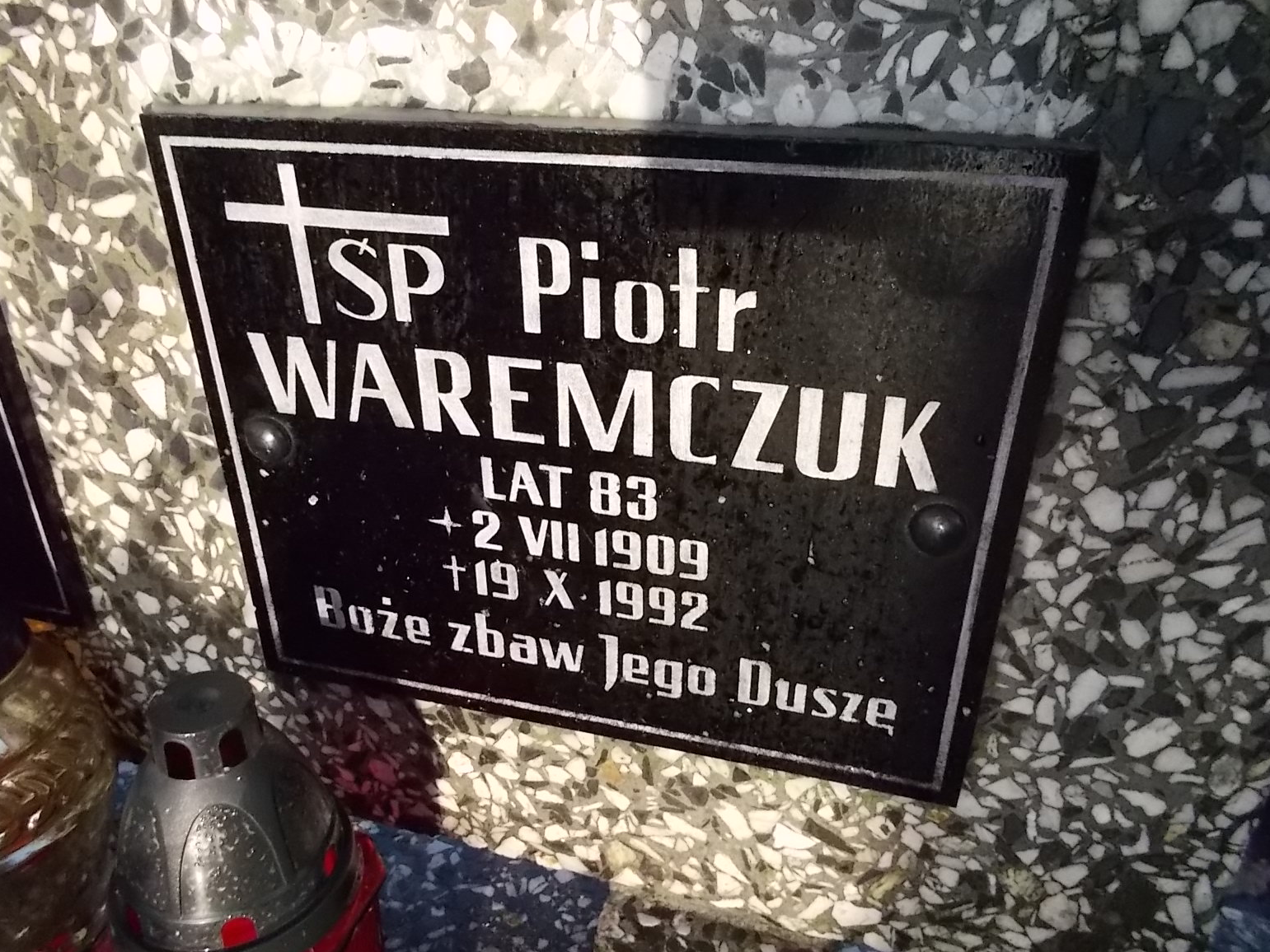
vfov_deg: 51.4
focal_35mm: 27
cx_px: 631
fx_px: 991
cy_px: 465
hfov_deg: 65.3
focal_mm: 4.6
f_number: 8
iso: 400
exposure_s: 1/125
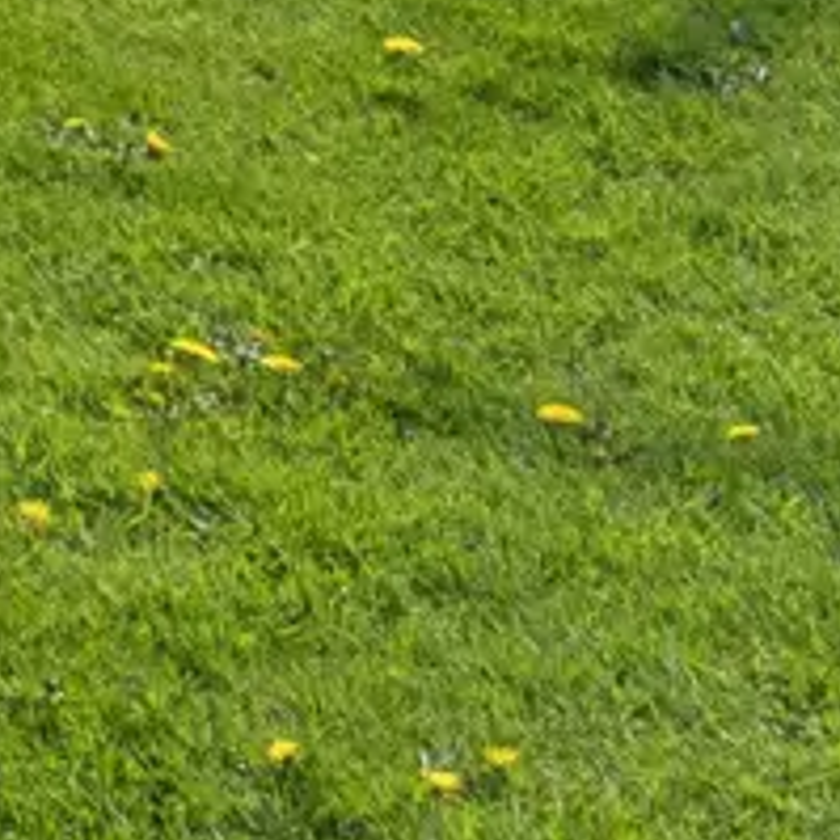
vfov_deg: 11.8
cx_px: -1878
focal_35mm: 123
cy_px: -1114
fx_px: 3377
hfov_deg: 9.7
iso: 200
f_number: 8
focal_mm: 10
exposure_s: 1/400
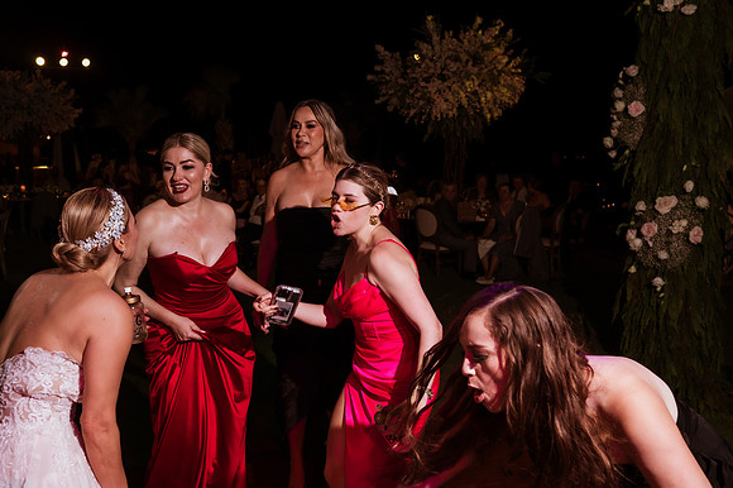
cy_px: 244
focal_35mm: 35
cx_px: 366
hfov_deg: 54.5
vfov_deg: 37.8
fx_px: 712
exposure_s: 1/200
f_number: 5.6
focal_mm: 35
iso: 2500
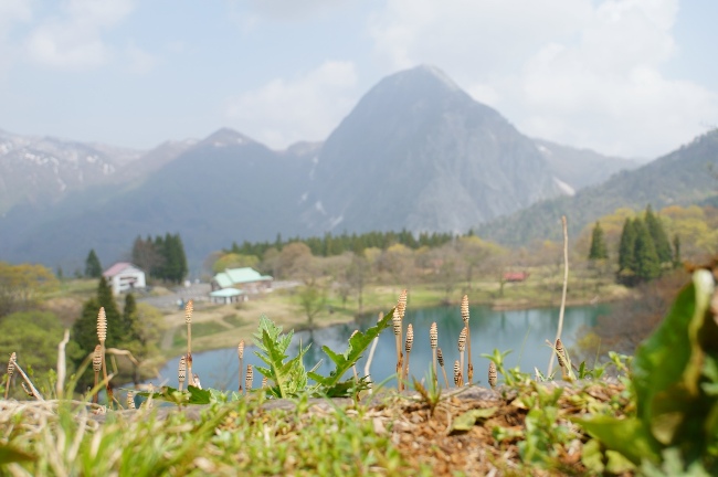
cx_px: 359
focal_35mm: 39
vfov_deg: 34.0
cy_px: 238
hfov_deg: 49.4
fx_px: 780
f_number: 5.6
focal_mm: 26.1
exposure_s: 1/320
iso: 100
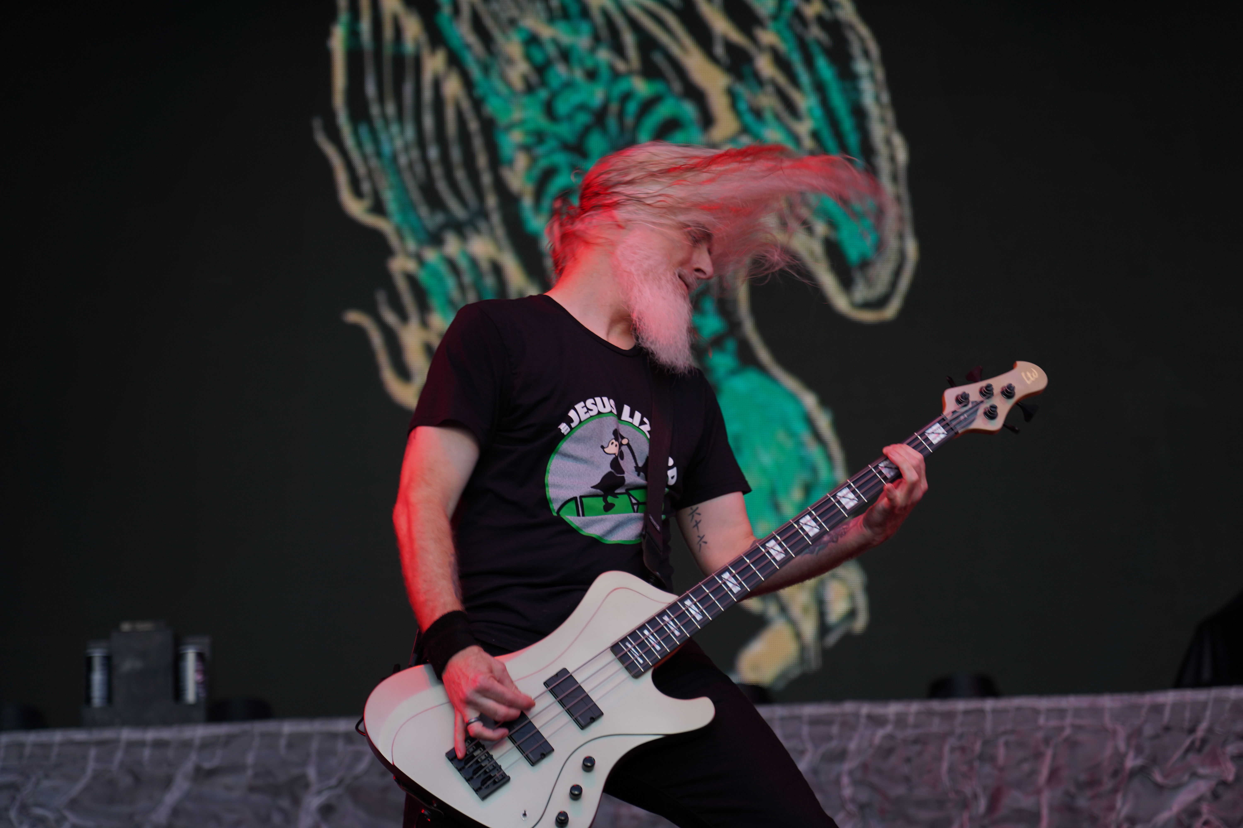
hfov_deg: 19.5
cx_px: 622
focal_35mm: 105
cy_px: 414
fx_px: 3625
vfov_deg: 13.0
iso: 100
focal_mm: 105
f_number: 4
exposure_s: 1/125
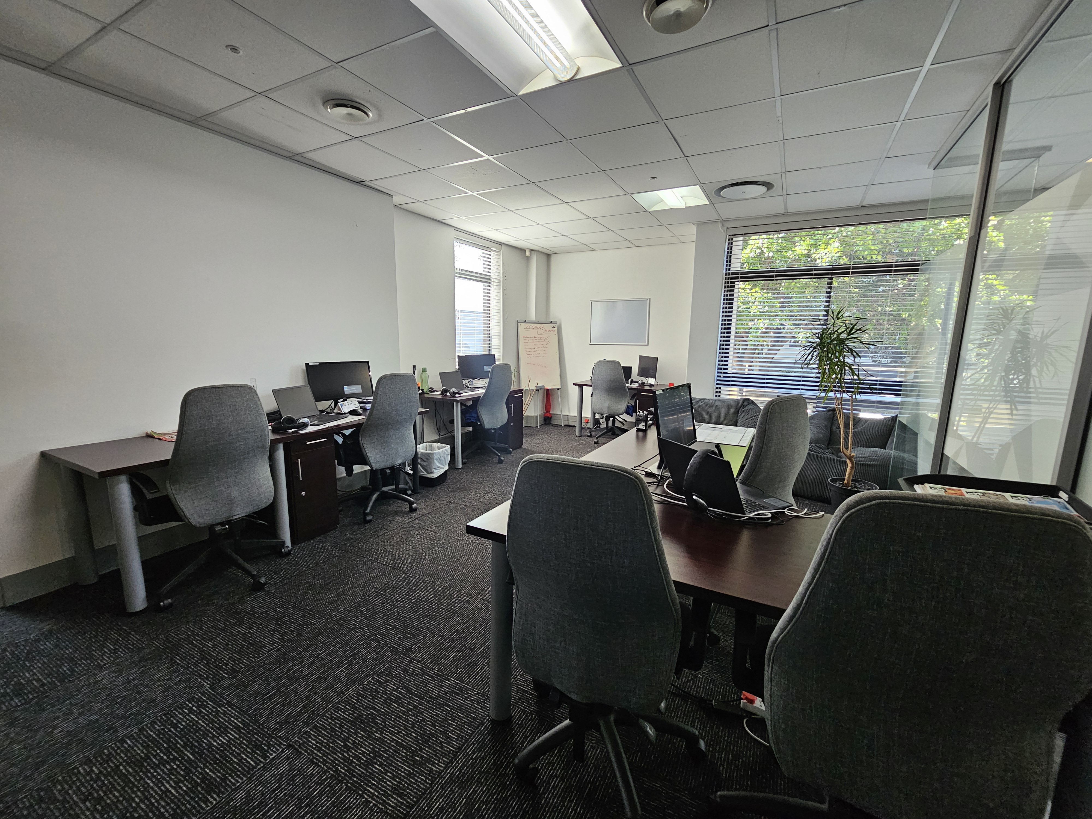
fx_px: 410
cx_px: 546
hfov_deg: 106.2
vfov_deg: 89.9
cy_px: 410
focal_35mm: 13
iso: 200
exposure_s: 1/70.8
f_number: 2.2
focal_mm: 2.2
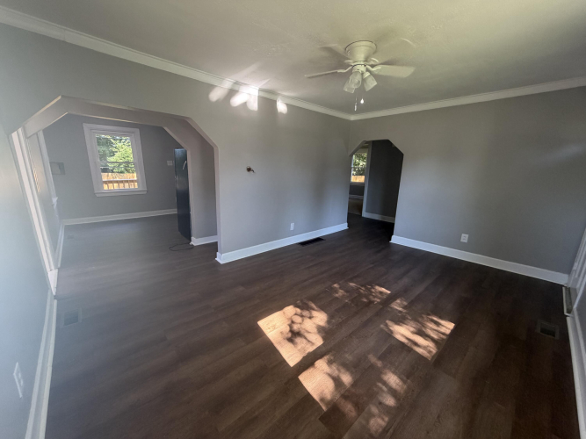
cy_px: 220
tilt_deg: -14.2
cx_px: 293
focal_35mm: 14
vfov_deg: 85.7
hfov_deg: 102.1
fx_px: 237
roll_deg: -1.2
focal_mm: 2.22
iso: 250
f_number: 2.2
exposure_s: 1/121
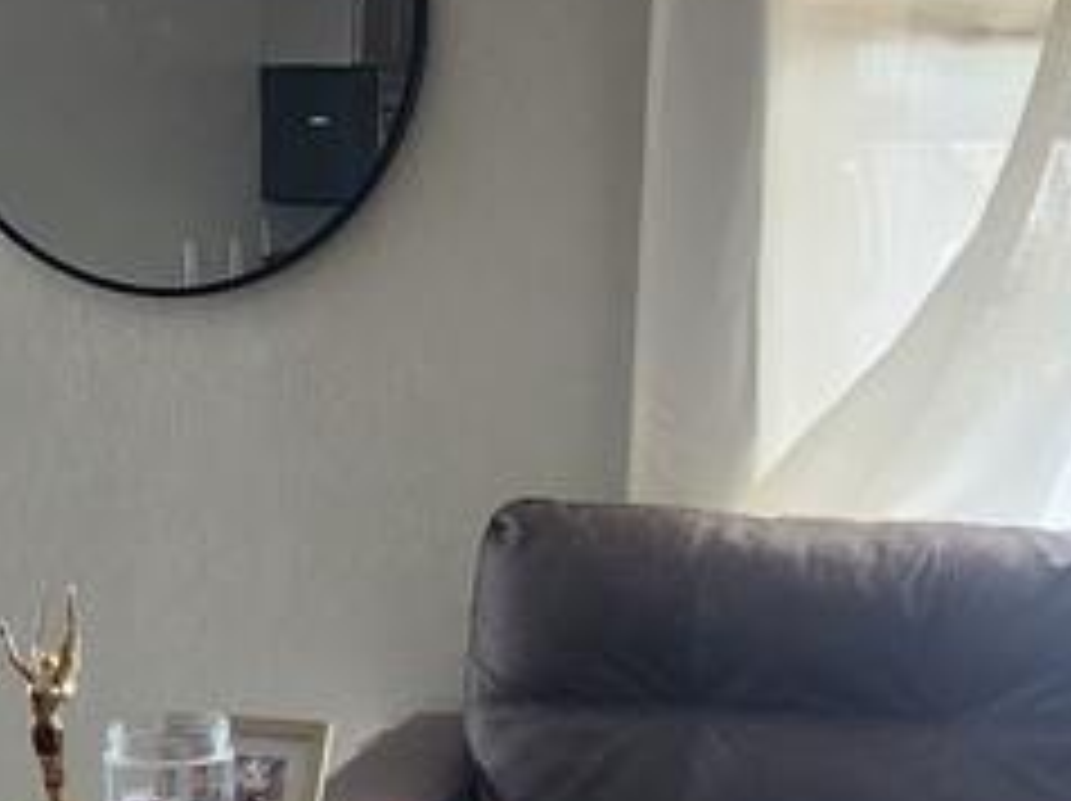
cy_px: 652
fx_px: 3060
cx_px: 459
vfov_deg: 14.8
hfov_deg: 19.8
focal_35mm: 99
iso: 160
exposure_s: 1/120
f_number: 1.8
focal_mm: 6.4
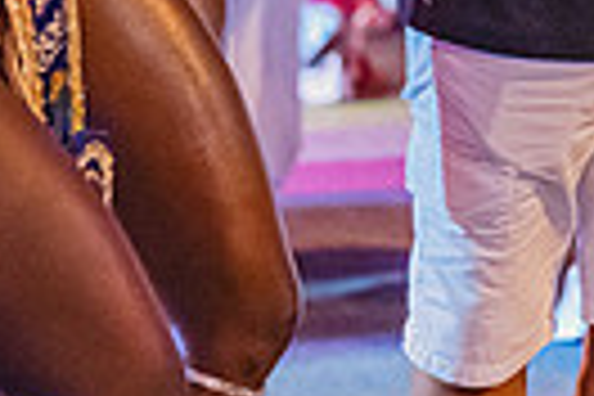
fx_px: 3613
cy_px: -290
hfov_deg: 9.2
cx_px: 824
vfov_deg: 6.2
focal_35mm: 219
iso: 6400
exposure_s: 1/160
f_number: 1.8
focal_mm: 50
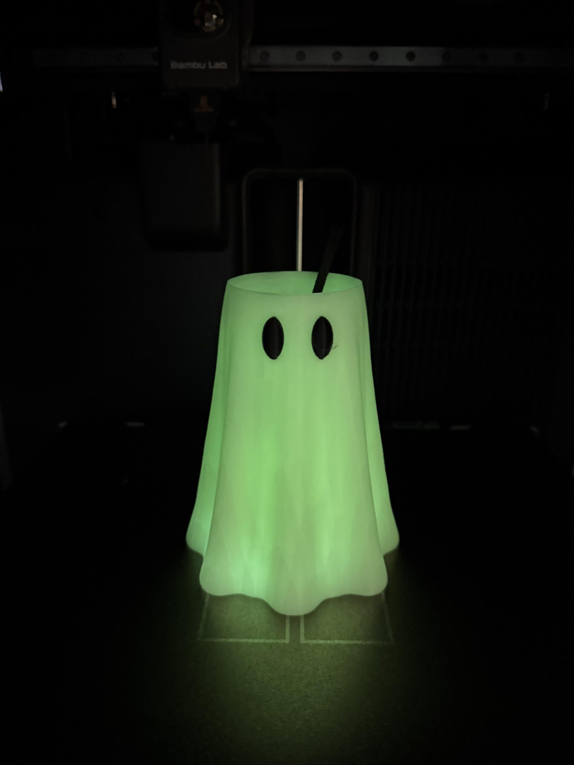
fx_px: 531
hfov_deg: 56.8
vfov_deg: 71.6
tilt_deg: -20.2
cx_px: 287
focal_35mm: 24
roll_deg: +0.8
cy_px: 382
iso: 3200
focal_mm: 6.76
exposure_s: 1/16
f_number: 1.78
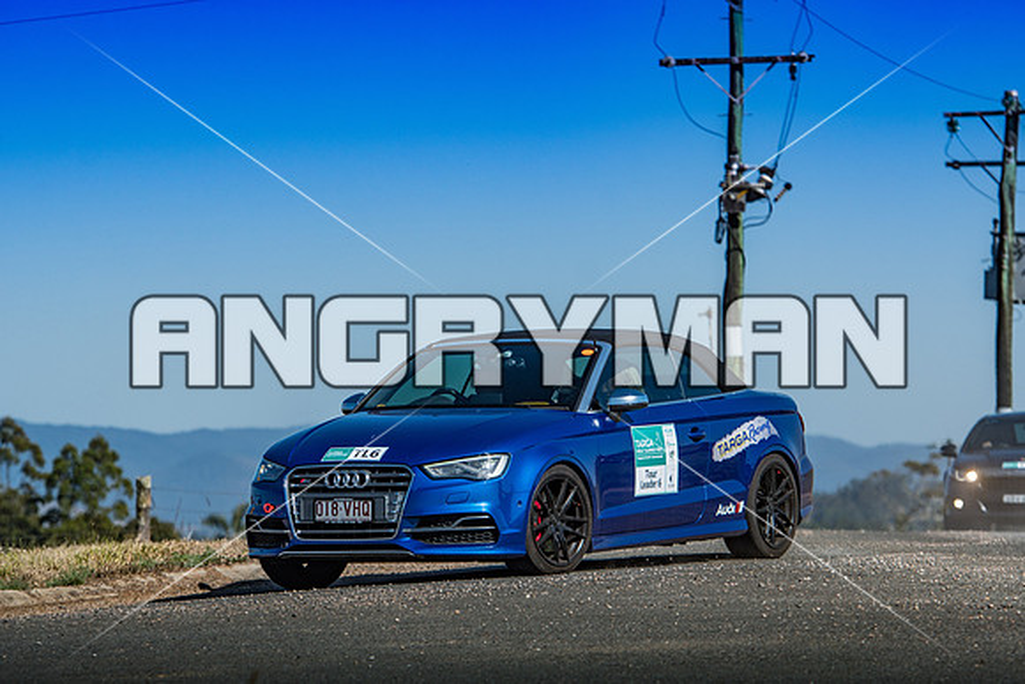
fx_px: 6194
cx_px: 512
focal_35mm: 218
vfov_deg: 6.3
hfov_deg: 9.5
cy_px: 342
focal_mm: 145
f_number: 4.5
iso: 100
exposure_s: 1/2500
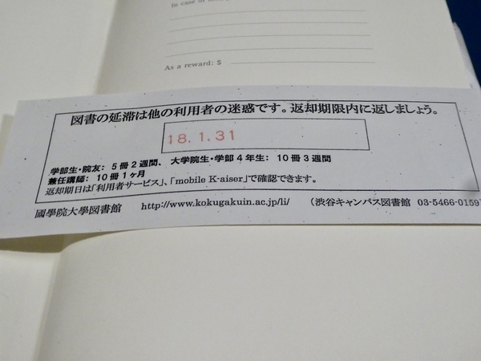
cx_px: 240
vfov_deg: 31.5
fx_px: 639
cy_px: 180
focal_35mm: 46
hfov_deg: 41.2
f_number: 3.9
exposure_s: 1/25
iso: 400
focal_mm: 7.8
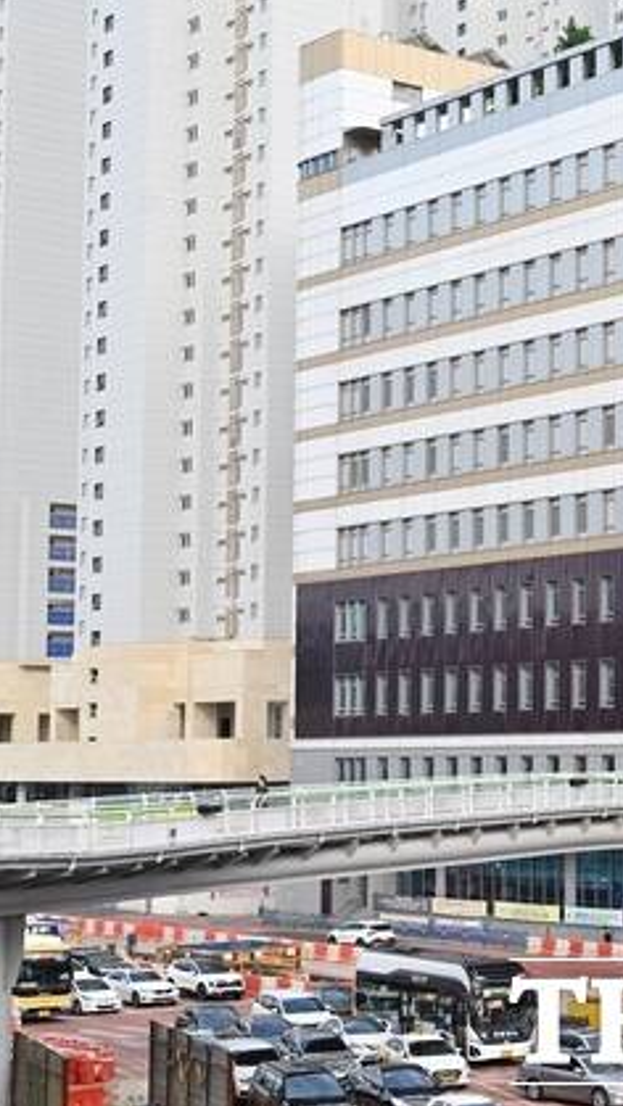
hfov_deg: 16.0
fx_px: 2112
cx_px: 800
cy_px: 548
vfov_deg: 29.3
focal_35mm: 72
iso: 200
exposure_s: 1/160
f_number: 5.6
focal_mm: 45
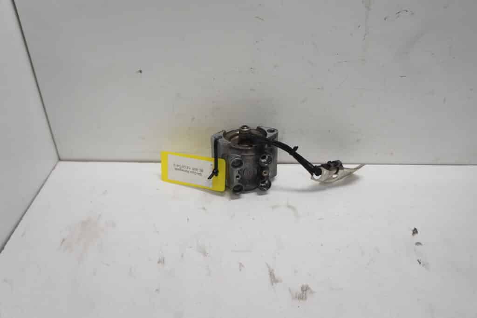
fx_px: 378
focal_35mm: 28
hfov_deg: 64.5
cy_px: 159
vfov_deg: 45.7
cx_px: 238
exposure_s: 1/60
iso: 100
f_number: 3.5
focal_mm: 19
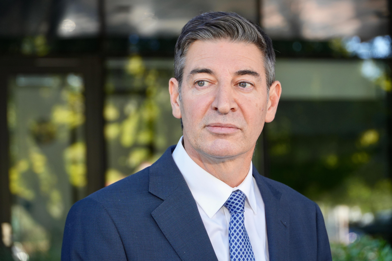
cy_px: 130
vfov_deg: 11.9
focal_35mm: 116
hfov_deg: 17.7
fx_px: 1258
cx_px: 196
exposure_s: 1/250
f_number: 4
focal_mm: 77
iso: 400
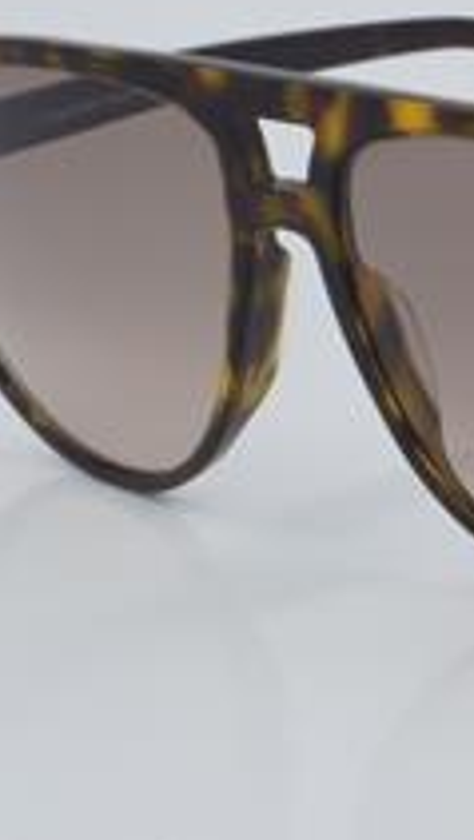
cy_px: 346
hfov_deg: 8.0
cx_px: 665
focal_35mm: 149
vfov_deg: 14.4
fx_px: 3323
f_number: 32
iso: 100
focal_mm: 50
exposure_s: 1/4
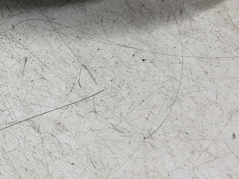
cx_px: -36
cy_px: -45
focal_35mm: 71
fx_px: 490
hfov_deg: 25.1
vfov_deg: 19.3
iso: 64
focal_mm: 2.91
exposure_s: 1/50
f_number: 1.9
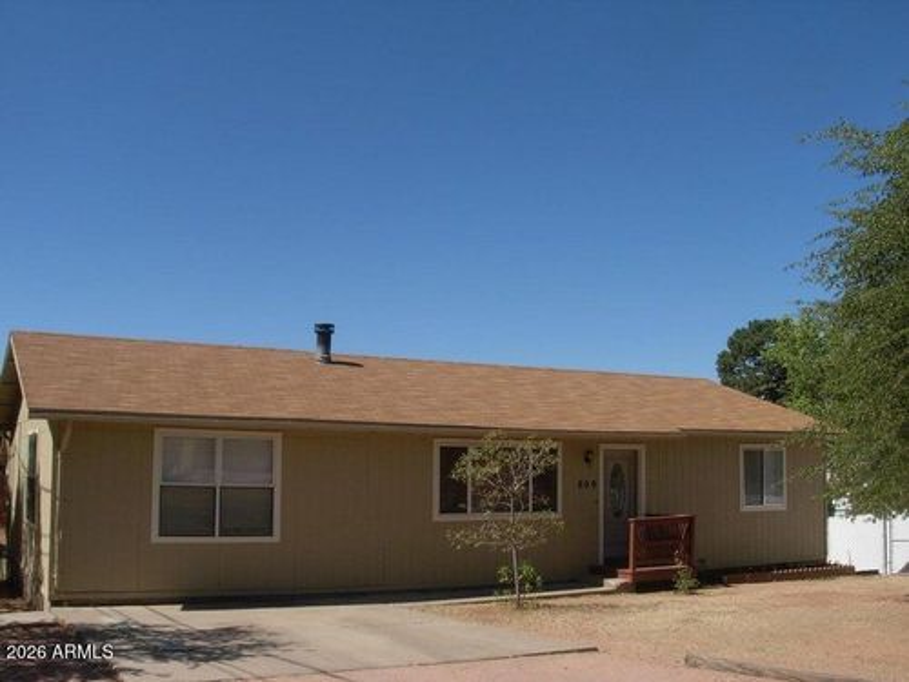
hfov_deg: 49.0
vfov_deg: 37.7
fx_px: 998
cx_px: 454
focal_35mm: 38
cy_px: 341
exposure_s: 1/575
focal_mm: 6.3
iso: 79
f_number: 4.9
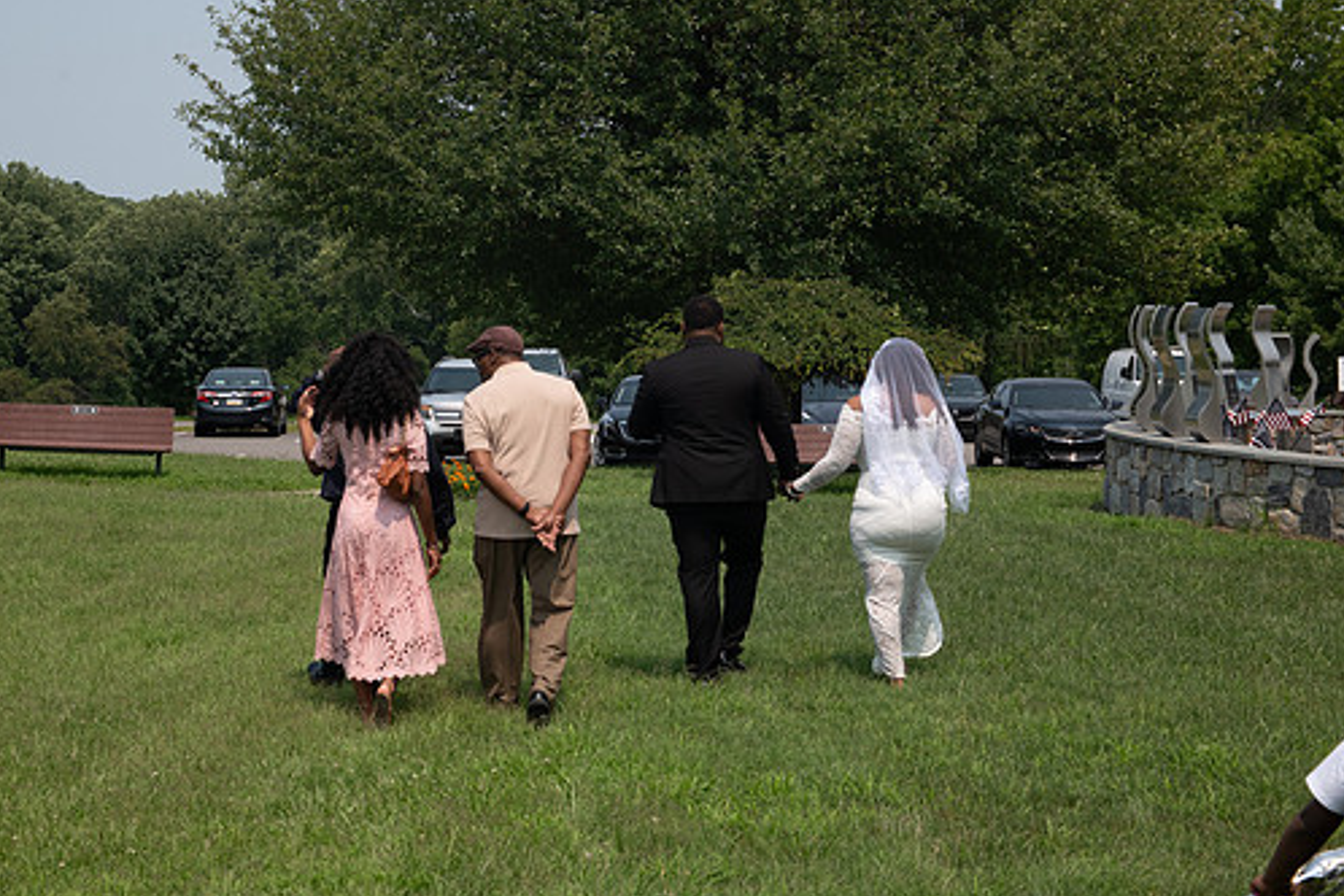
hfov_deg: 23.9
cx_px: 578
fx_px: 3173
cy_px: 447
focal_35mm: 85
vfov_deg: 16.1
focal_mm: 70
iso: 800
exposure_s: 1/400
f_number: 6.3
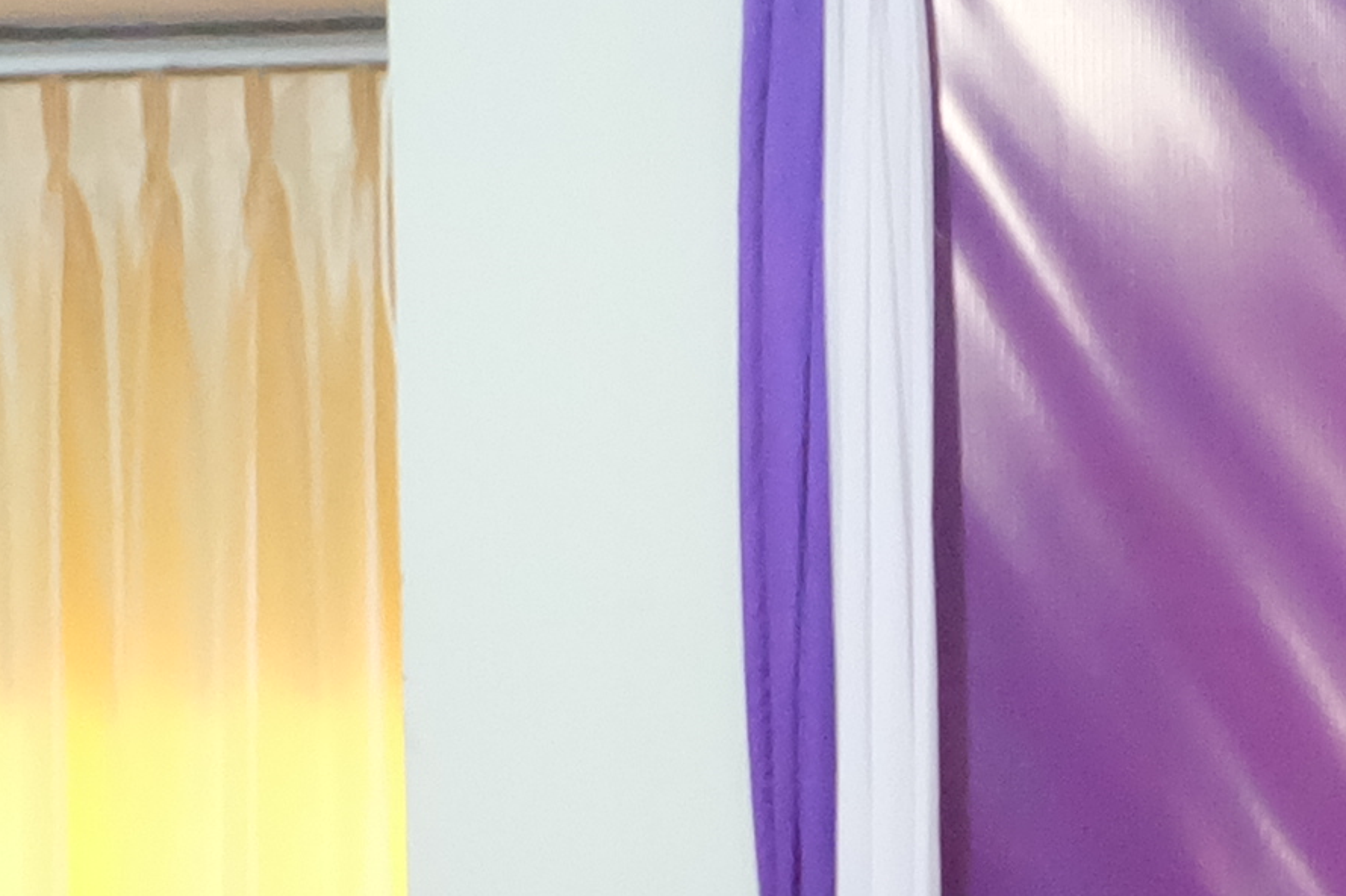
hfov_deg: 7.3
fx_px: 10091
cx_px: 2851
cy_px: 1890
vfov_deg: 5.0
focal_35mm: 270
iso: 6400
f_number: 5
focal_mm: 32.5
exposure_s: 1/60
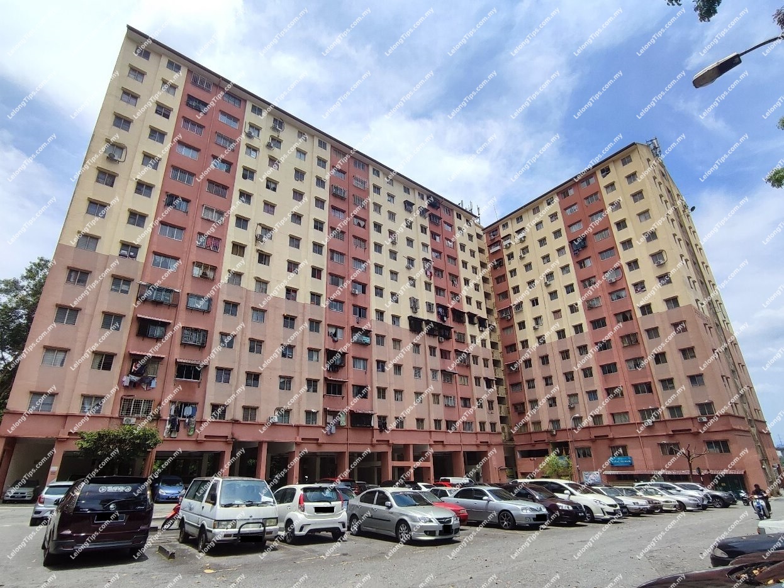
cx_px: 392
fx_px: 362
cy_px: 294
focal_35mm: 16
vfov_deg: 78.1
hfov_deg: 94.5
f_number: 2.2
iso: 50
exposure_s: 1/1648
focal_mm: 1.65
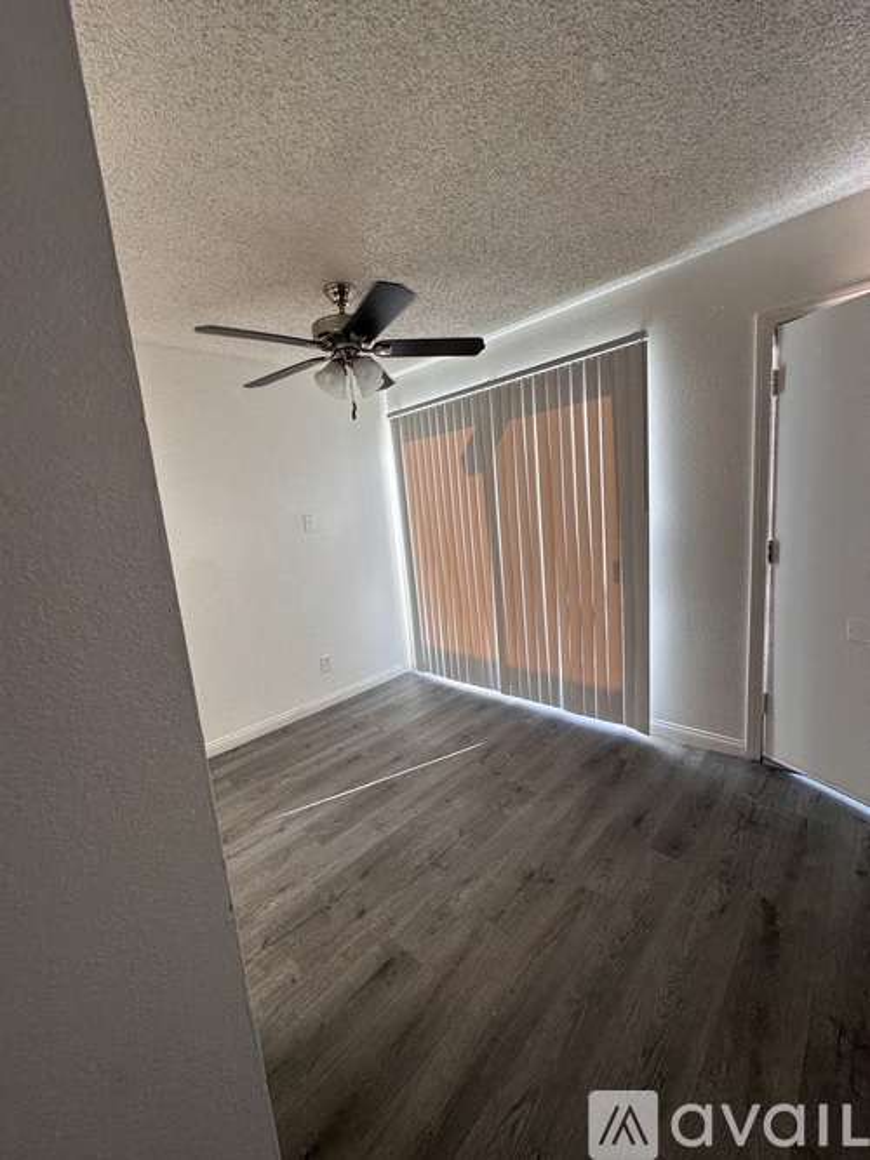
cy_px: 580
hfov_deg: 85.7
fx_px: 469
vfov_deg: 102.1
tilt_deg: -7.4
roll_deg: +5.9
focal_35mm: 14
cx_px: 435
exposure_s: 1/120
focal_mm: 2.22
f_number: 2.2
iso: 80
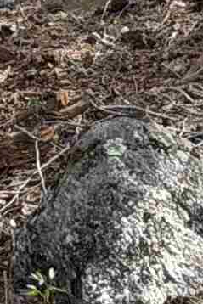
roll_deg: -1.8
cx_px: 54
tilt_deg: +14.3
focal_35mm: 428
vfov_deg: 4.6
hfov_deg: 3.2
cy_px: -642
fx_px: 3616
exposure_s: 1/1429
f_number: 1.78
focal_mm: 6.76
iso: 64
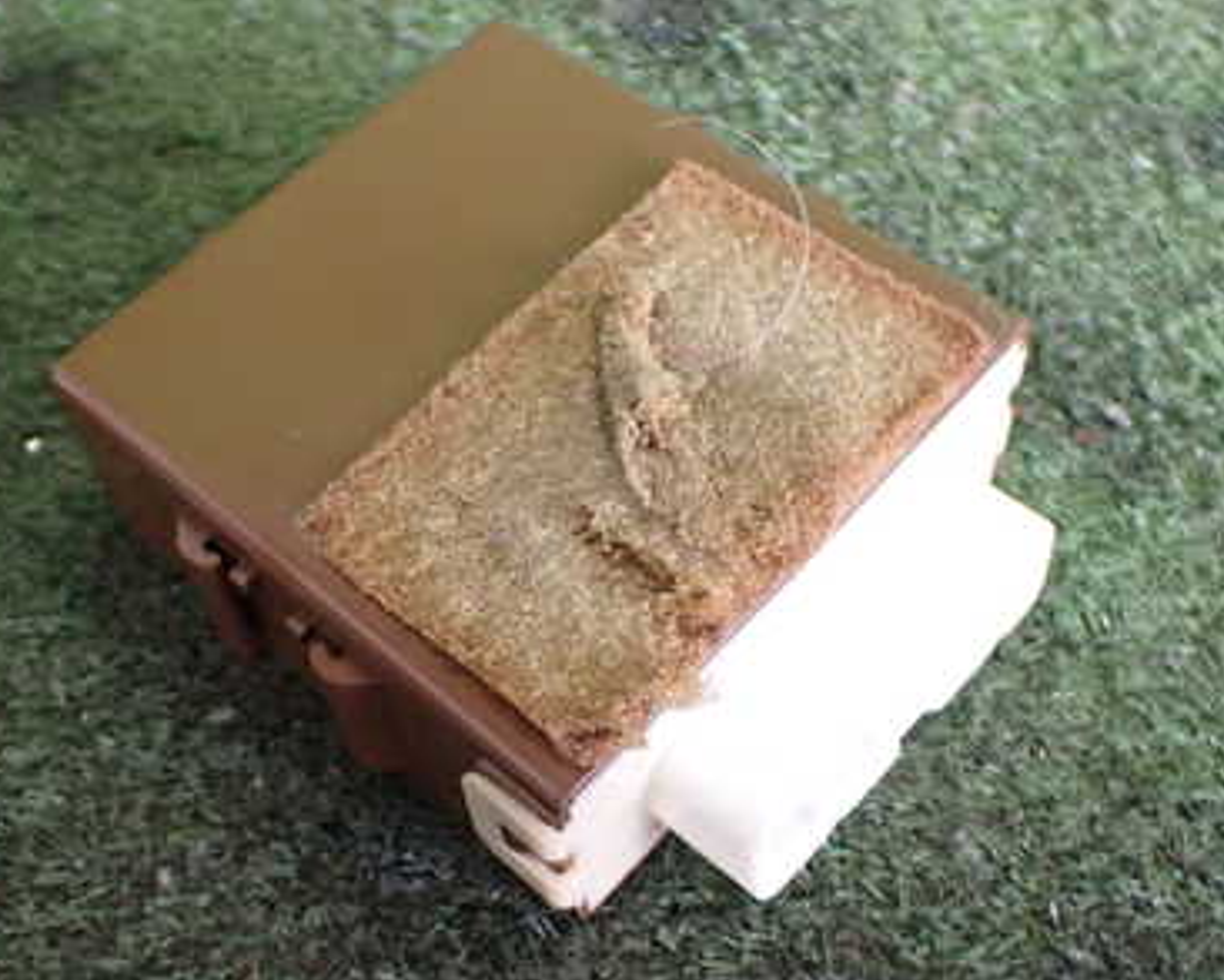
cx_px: 528
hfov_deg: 38.7
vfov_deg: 31.5
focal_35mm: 48
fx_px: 1739
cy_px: 482
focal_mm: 5.4
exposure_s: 1/125
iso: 800
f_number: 2.3
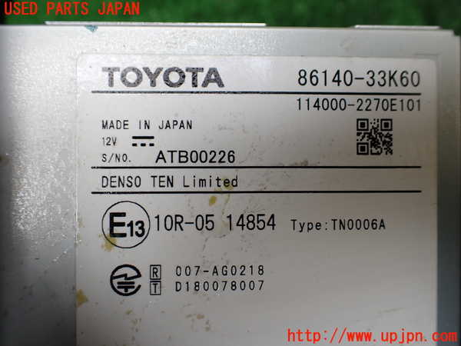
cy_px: 173
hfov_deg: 60.0
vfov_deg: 46.8
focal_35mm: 30
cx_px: 230
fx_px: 400
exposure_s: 1/125
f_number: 2.3
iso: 100
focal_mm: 5.4
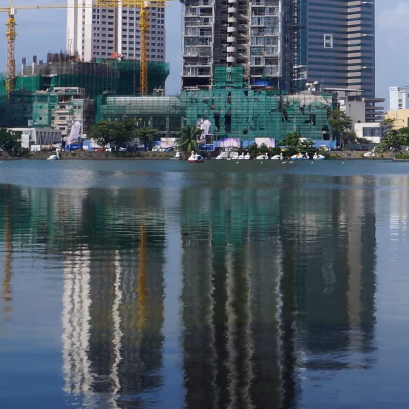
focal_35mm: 97
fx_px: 1297
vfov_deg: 17.6
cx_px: 317
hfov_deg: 17.8
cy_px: 37
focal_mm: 18
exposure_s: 1/320
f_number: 10
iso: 100
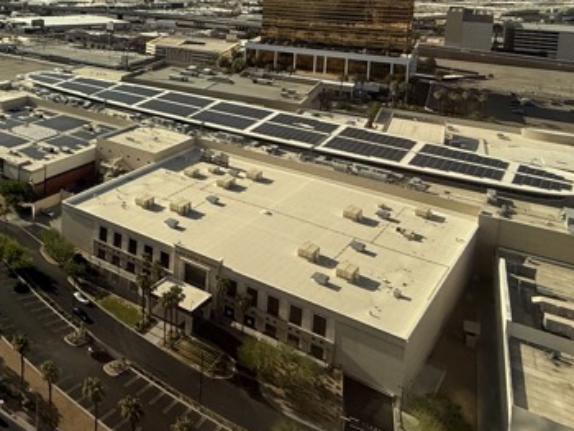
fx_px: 597
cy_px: -4
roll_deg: -0.4
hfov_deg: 37.6
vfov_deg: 35.7
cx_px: -126
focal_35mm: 36
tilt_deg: -4.5
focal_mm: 2.22
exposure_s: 1/809
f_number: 2.2
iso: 50
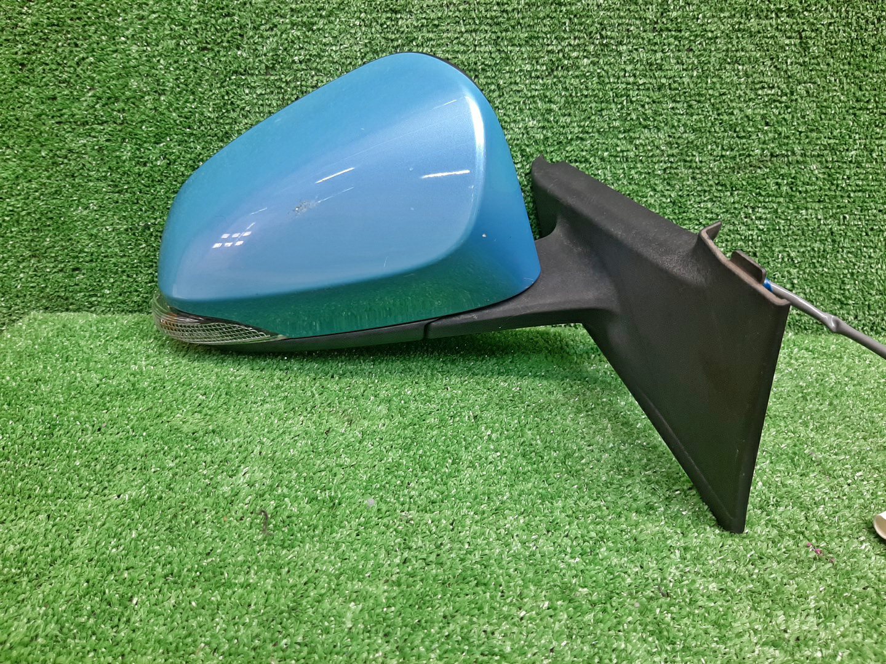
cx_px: 443
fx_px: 665
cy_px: 332
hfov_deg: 67.3
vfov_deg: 53.1
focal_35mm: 26
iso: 76
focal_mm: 3.93
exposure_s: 1/50
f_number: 1.7
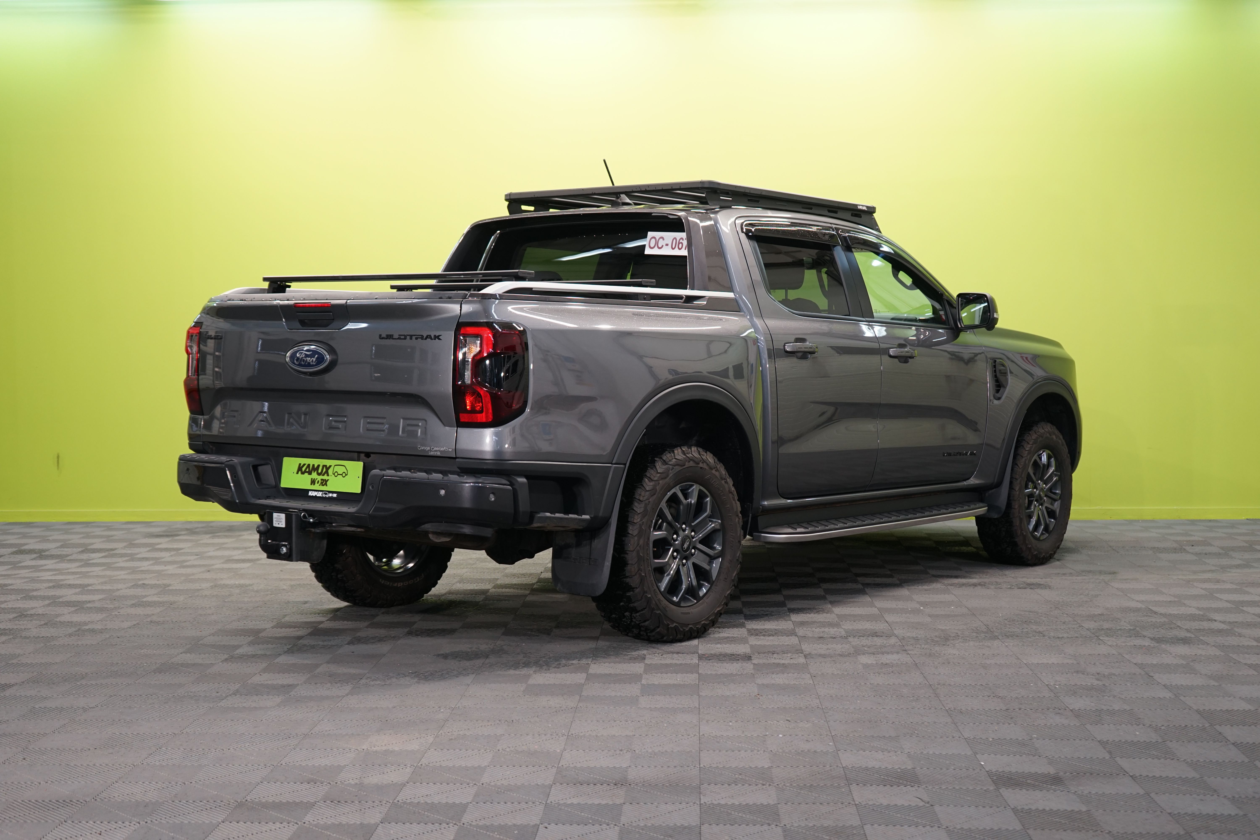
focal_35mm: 48
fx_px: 1680
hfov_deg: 41.1
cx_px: 630
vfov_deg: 28.1
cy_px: 420
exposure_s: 1/40
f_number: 4.5
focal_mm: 48
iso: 500
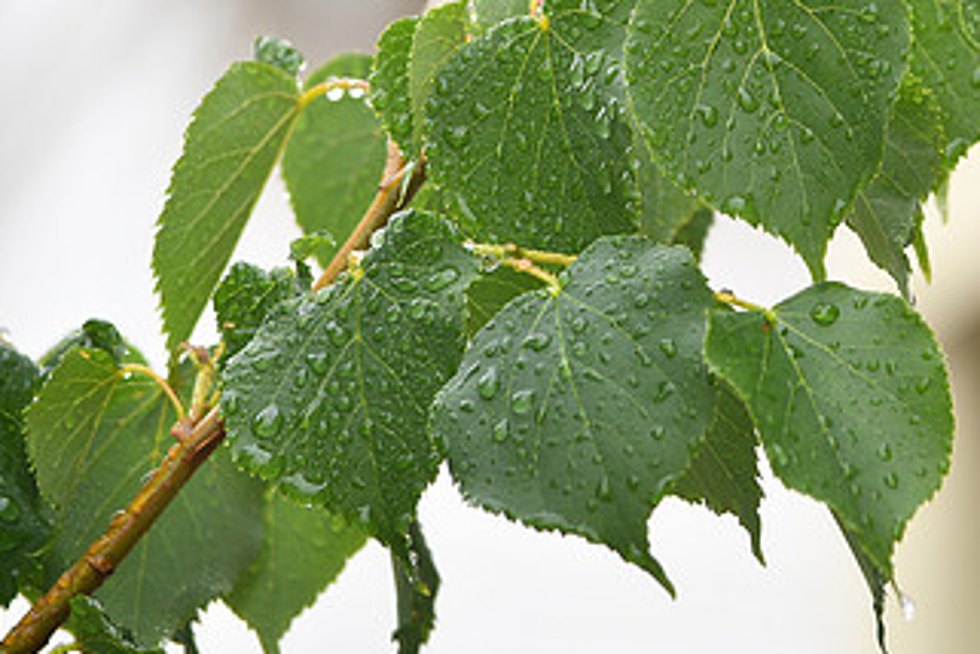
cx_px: 864
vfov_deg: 4.2
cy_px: 102
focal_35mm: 325
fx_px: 8847
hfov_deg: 6.3
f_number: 5.6
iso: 200
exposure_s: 1/160
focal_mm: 120
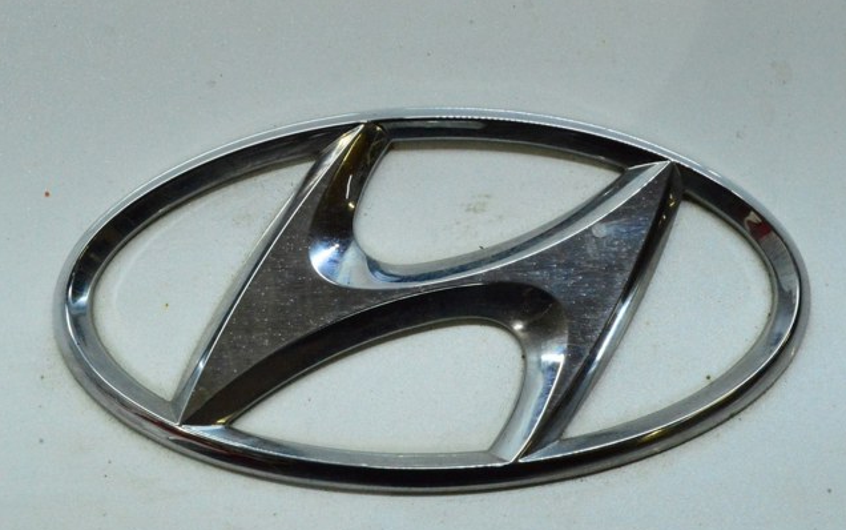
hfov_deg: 46.2
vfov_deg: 29.9
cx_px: 424
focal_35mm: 43
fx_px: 992
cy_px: 267
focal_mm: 28
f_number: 29
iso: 6400
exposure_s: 1/50
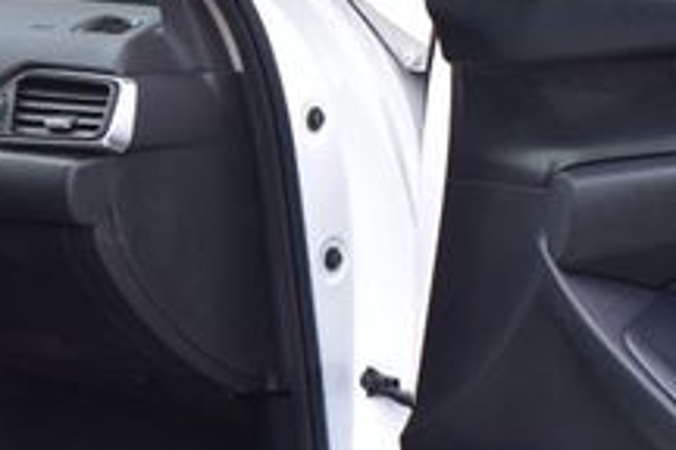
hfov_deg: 23.7
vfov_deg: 17.1
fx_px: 1502
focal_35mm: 80
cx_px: -72
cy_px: 244
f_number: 8
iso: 400
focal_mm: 18
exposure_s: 1/50
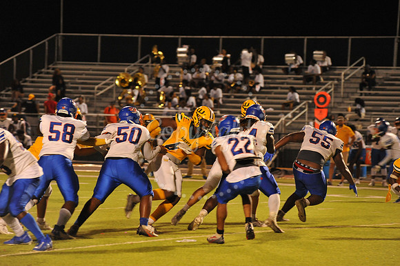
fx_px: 2221
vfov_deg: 6.9
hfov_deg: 10.3
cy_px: 133
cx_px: 200
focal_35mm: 200
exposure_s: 1/160
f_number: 5
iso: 3200
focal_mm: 200
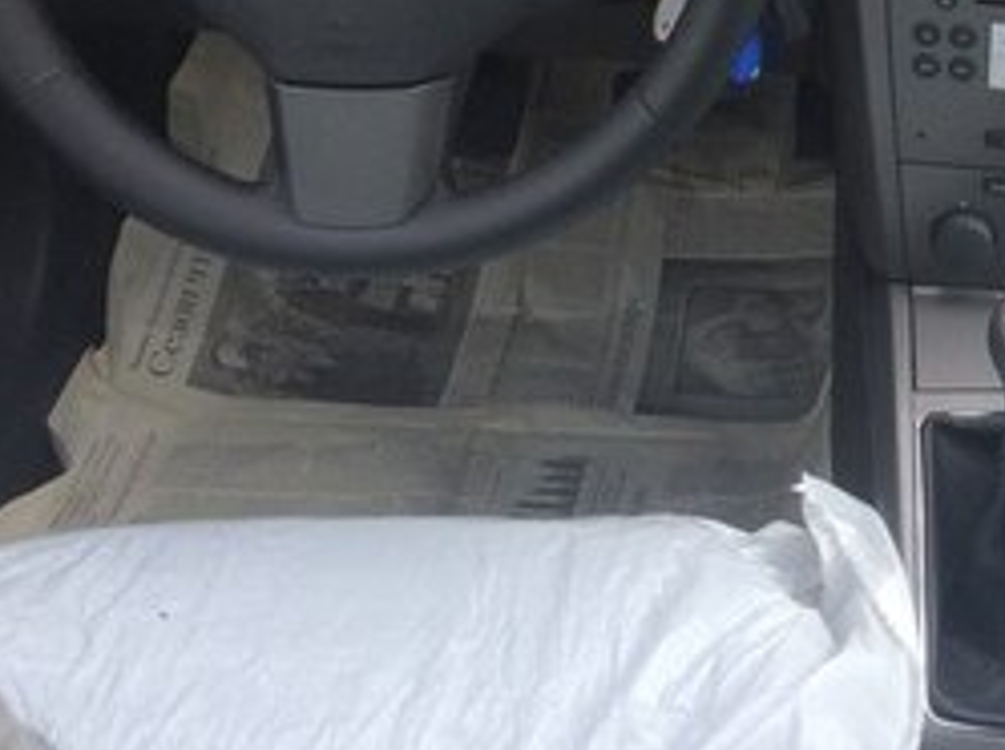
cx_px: 1122
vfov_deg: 18.0
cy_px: -188
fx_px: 2232
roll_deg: -2.9
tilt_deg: -26.5
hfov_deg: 23.7
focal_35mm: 77
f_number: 2.2
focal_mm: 4.15
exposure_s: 1/145
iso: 32
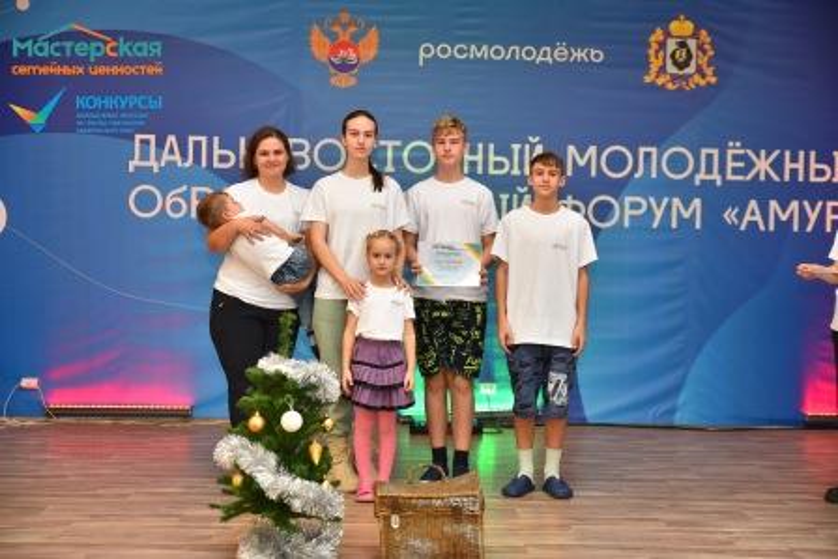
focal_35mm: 48
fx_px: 1118
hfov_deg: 41.1
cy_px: 280
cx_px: 419
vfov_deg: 28.1
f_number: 3.2
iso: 1000
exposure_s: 1/250
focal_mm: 48
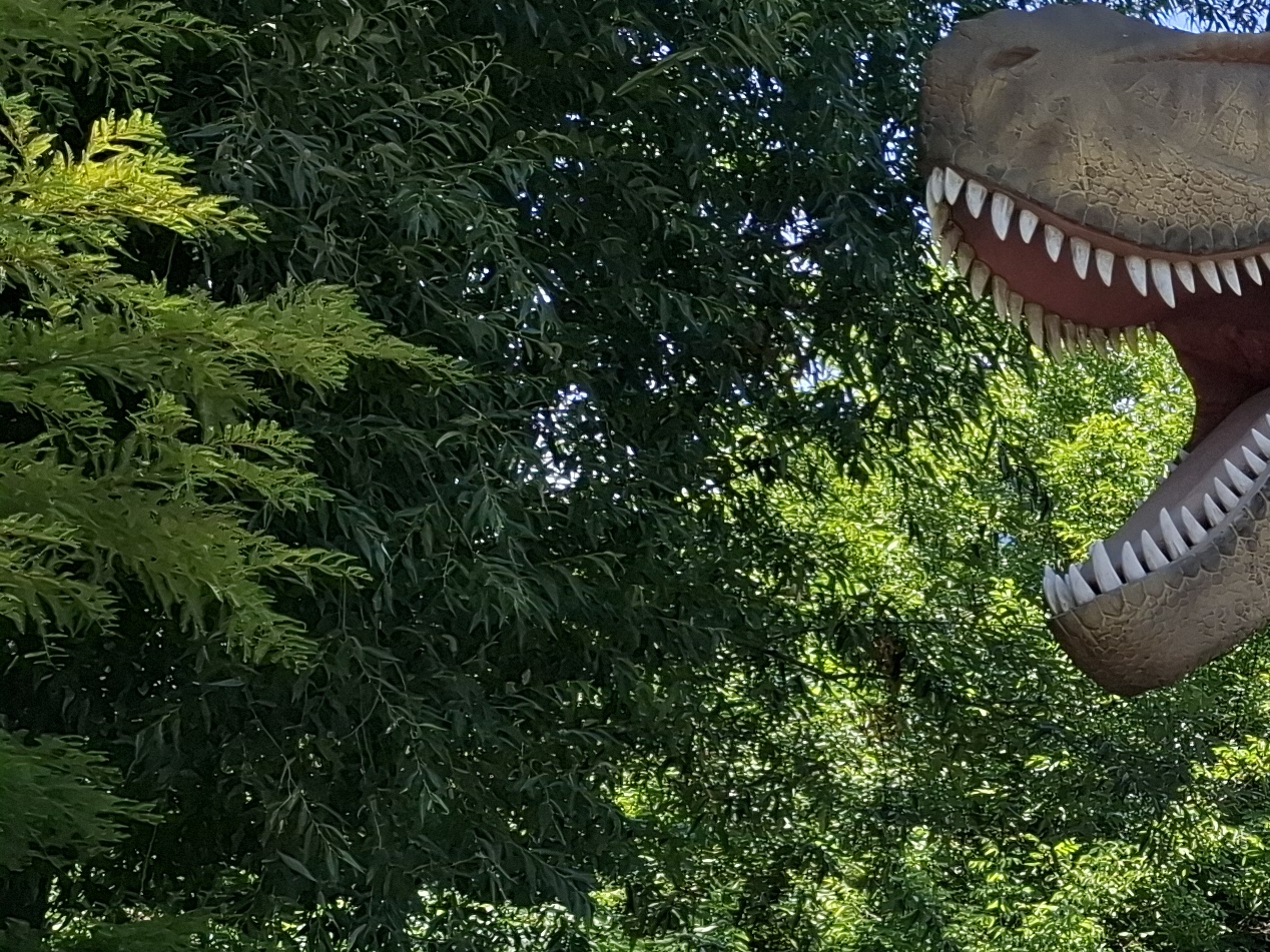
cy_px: 688
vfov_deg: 19.8
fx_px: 2715
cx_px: 2042
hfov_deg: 21.1
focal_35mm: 74
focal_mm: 5.54
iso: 50
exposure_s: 1/1014
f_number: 1.8
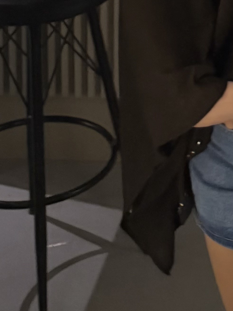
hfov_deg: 19.0
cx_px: 324
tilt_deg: -7.3
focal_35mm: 70
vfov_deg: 23.4
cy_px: -128
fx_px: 628
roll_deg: -0.9
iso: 1000
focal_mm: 6.76
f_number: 1.78
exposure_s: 1/38
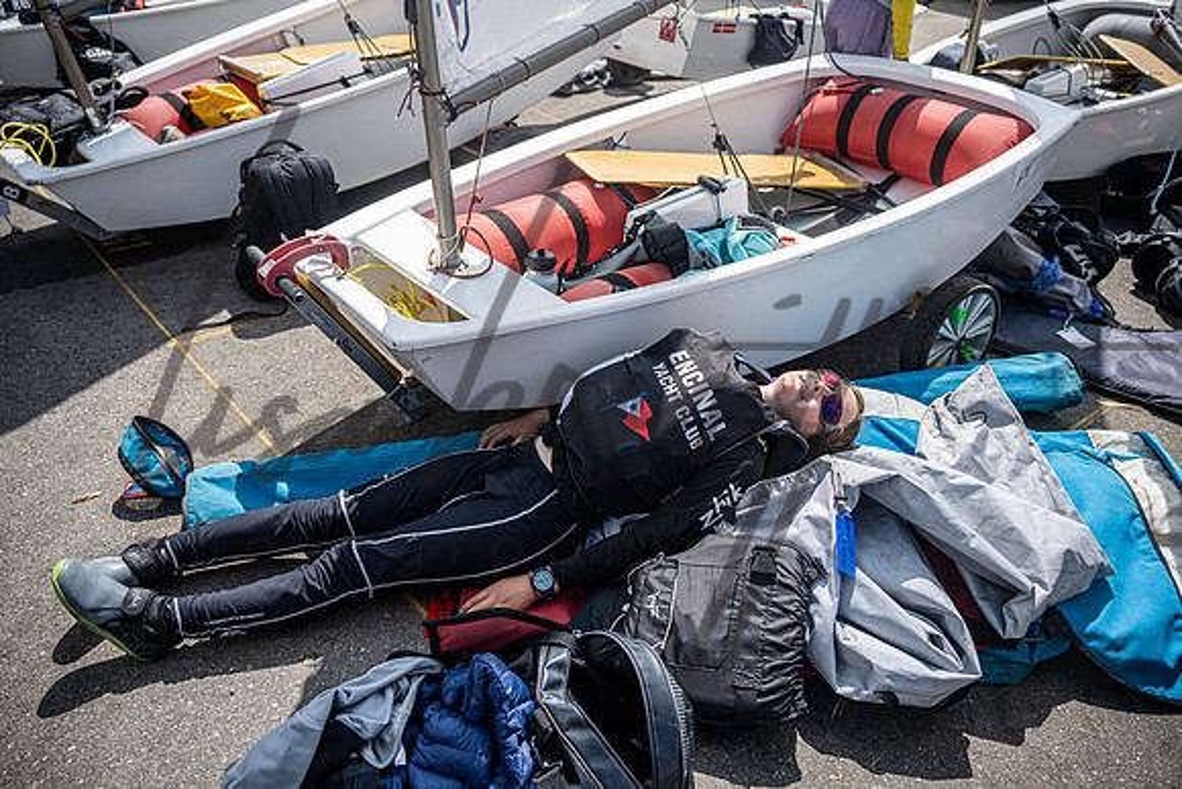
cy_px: 400
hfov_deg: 64.8
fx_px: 932
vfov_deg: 45.9
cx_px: 599
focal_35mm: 28
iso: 250
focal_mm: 28
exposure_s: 1/2000
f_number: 4
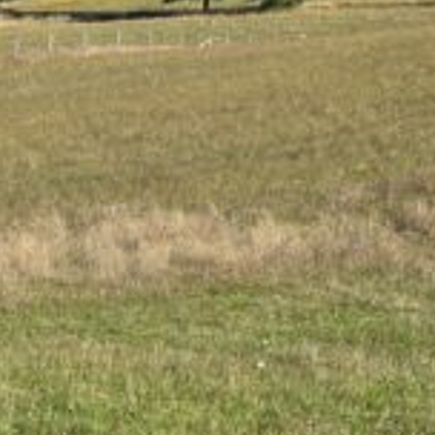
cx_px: -346
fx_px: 1521
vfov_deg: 15.3
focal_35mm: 107
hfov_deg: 14.4
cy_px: 615
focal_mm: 6.3
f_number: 1.7
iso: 12
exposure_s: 1/579
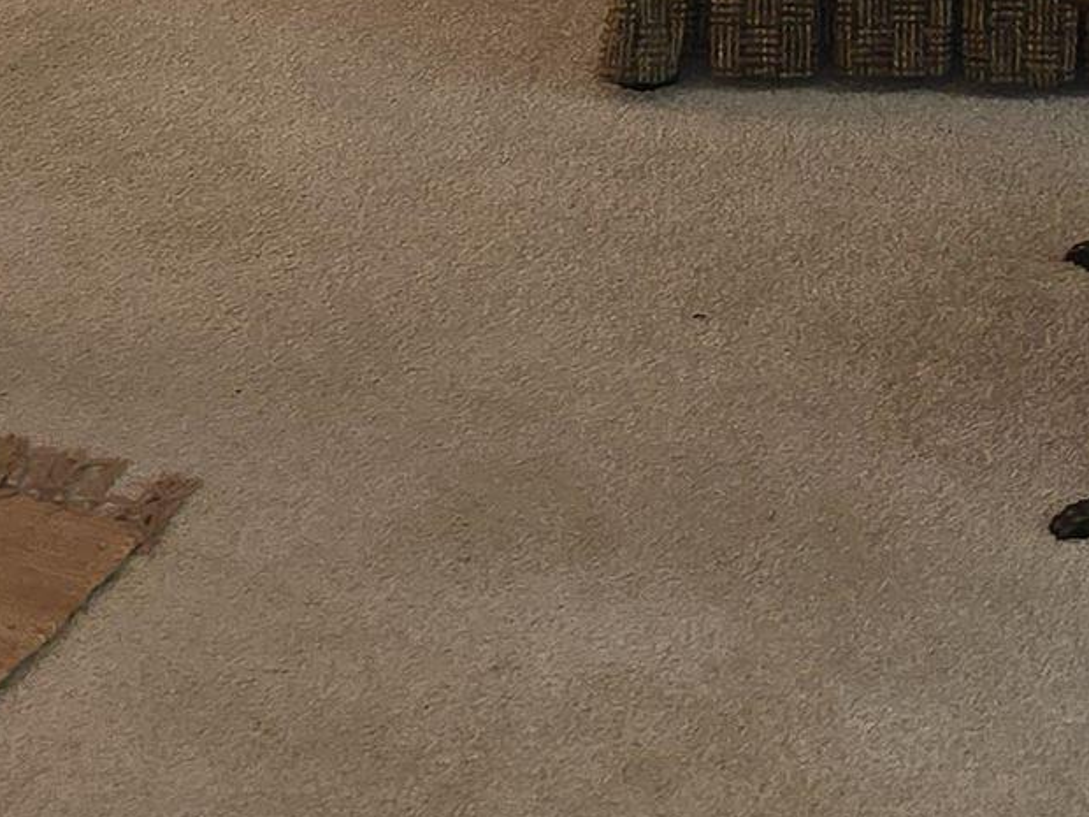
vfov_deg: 11.2
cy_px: -1058
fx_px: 3586
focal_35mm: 114
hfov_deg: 17.2
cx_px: 739
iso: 160
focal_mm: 6.3
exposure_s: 1/24
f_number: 1.7
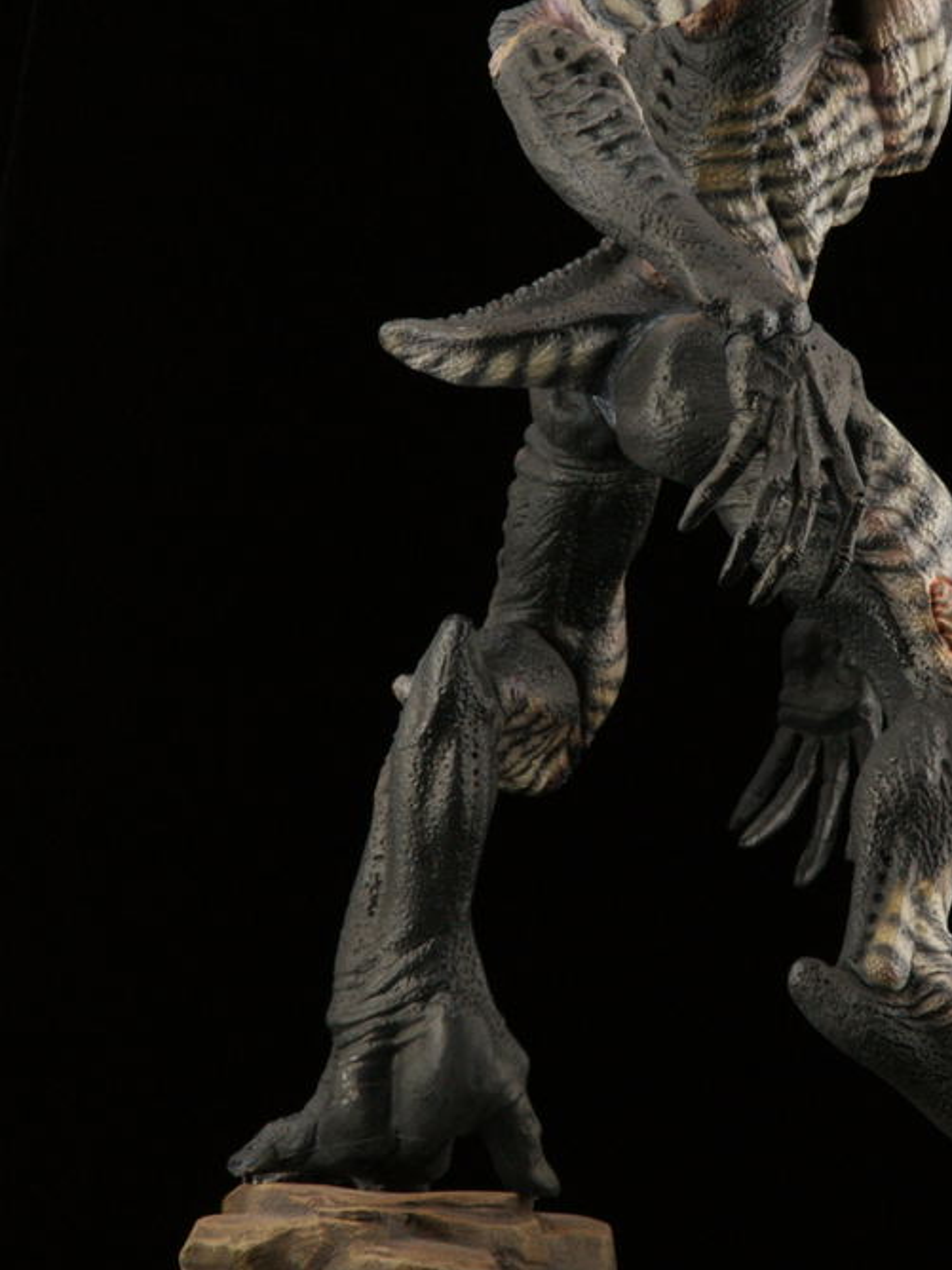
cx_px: 745
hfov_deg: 4.4
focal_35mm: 337
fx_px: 12357
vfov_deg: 5.9
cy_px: 487
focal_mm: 130
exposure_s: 1/4
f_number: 16
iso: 400
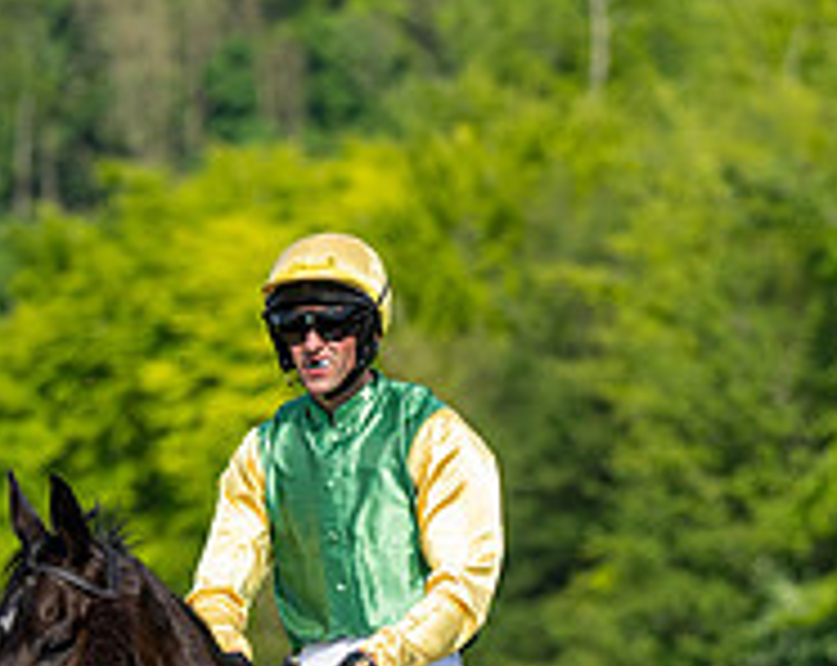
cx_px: 306
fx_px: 22792
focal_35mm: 922
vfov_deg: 1.7
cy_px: 834
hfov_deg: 2.1
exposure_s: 1/1000
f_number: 5
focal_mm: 200
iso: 200
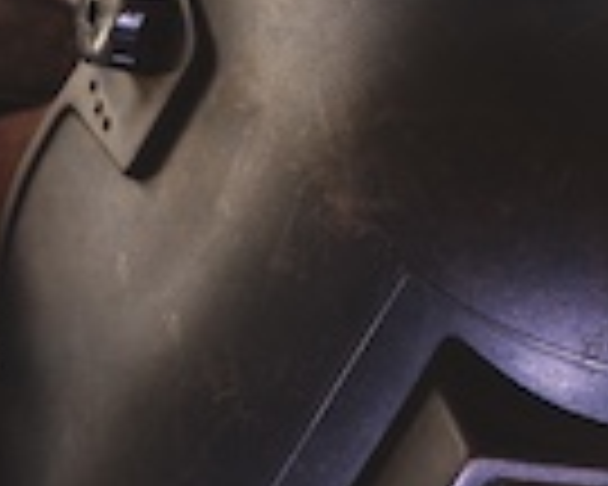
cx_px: 739
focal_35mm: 397
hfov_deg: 4.9
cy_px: 1091
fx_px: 7144
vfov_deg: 3.8
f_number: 2
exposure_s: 1/500
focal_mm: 50
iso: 200
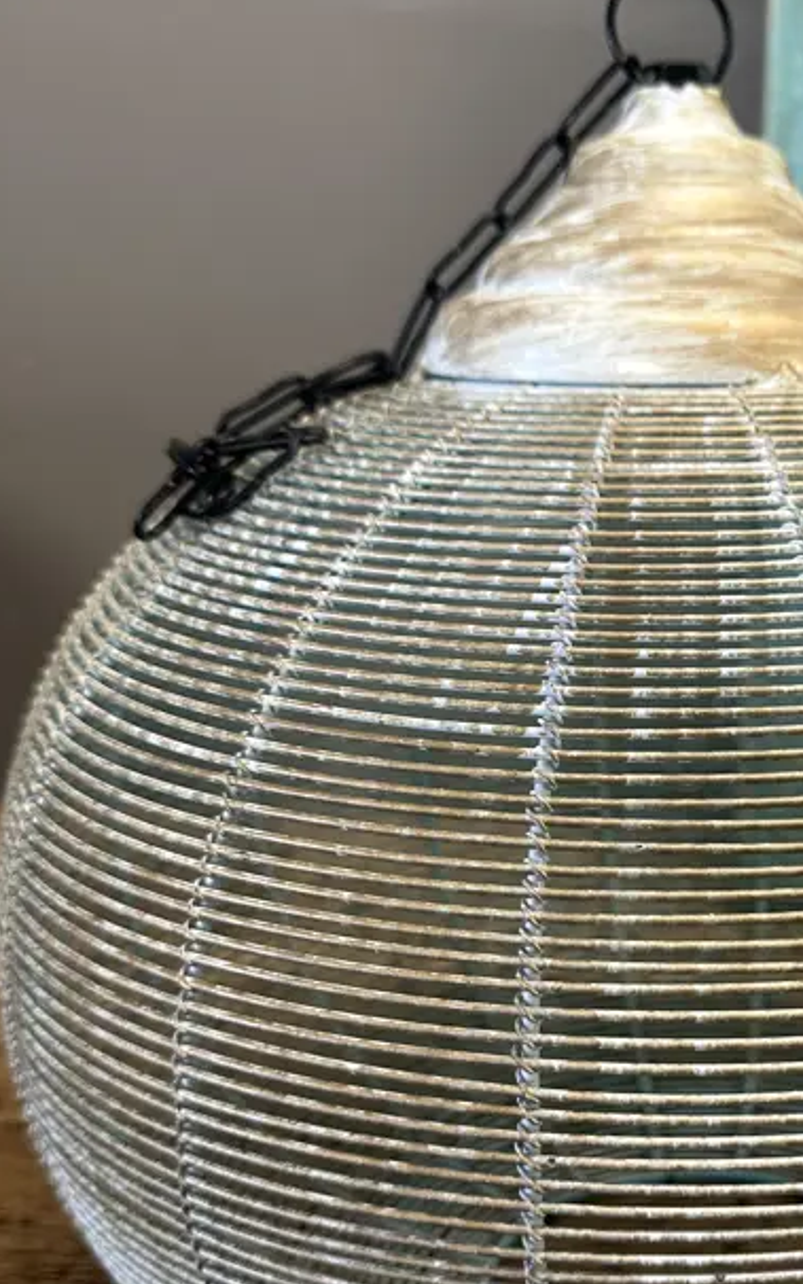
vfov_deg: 45.8
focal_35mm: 43
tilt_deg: -18.7
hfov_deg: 28.9
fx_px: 1505
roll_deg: -2.1
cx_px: 686
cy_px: 795
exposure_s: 1/50
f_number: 1.78
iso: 125
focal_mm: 6.86
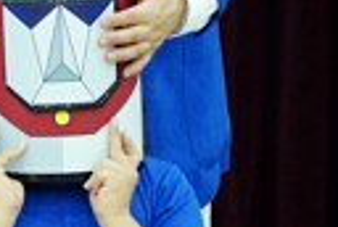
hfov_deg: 3.3
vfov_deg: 2.2
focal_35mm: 624
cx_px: 53
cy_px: 45
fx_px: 5872
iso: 2000
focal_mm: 89
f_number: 2.8
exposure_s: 1/160
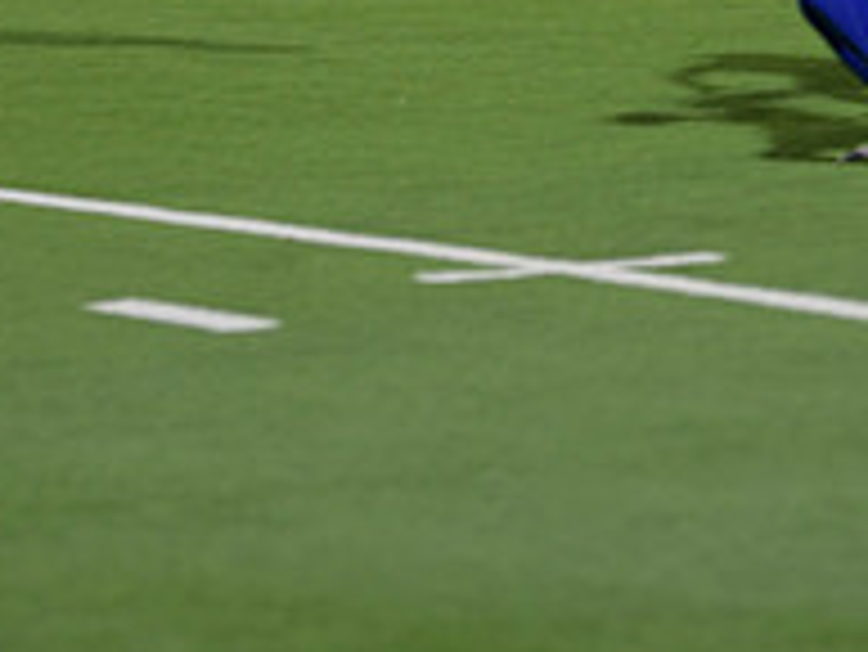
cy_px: -142
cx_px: 517
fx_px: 8681
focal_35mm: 346
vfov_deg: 4.3
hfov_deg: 5.7
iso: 560
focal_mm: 120
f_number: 2.8
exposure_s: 1/200
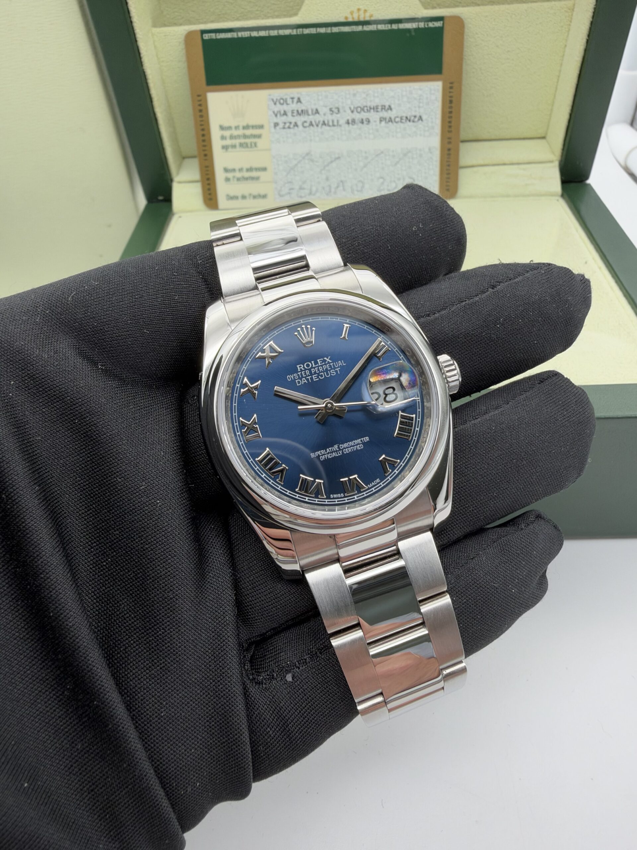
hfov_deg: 54.9
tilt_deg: -41.9
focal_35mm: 25
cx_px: 318
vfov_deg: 69.4
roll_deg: +3.9
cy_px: 425
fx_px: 613
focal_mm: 2.22
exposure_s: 1/121
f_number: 2.2
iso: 50
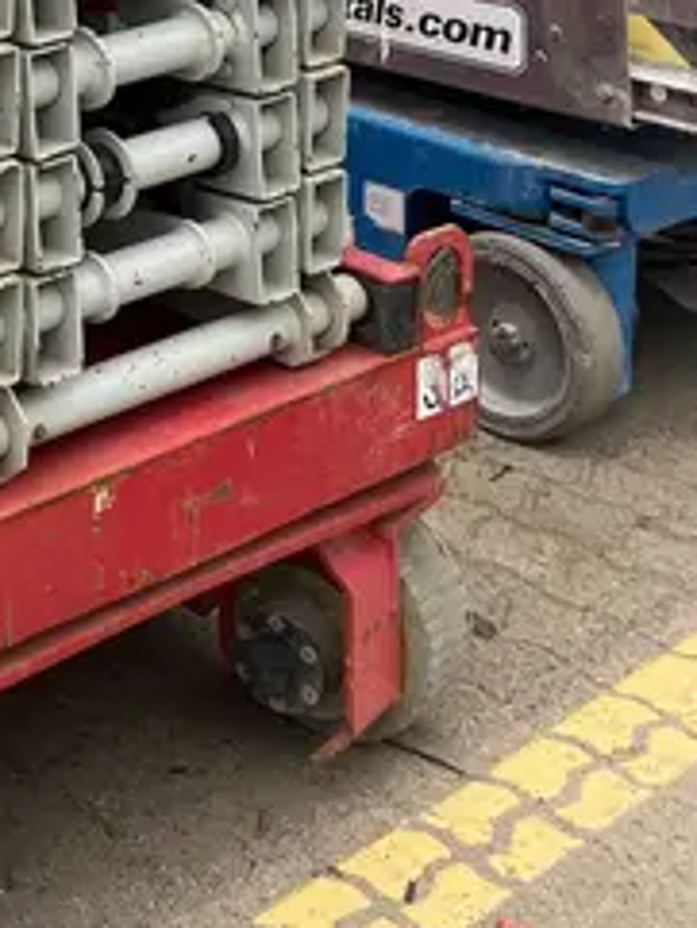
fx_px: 2280
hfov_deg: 16.0
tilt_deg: -4.7
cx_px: -331
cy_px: -391
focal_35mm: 85
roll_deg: +3.0
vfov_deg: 20.3
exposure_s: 1/1245
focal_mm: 3.99
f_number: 1.8
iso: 32
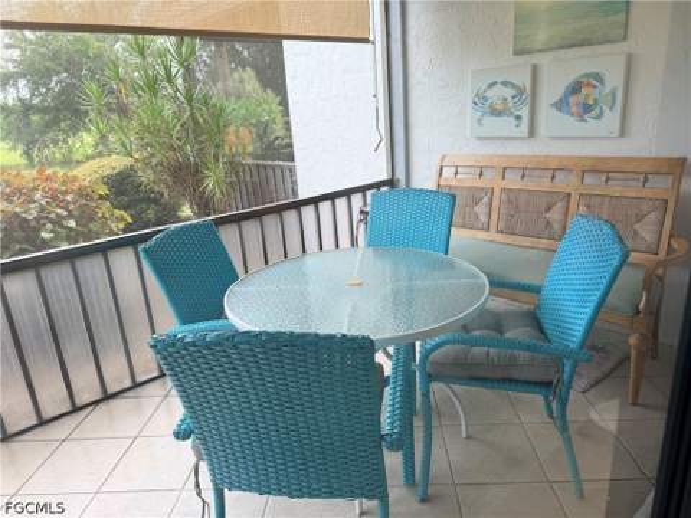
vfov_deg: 56.8
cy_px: 259
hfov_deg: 71.6
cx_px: 346
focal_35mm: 24
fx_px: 479
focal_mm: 6.76
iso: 64
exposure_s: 1/120
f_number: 1.78
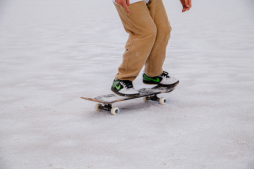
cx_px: 127
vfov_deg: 18.2
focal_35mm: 75
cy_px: 84
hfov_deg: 27.0
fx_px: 529
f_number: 8
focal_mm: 75
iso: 250
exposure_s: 1/640
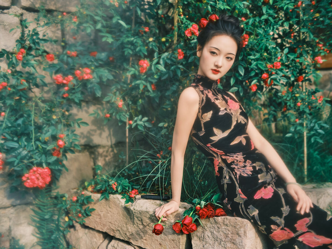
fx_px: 384
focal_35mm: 40
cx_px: 166
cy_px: 124
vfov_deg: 36.0
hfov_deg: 46.8
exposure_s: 1/1600
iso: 400
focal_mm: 50
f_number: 3.2
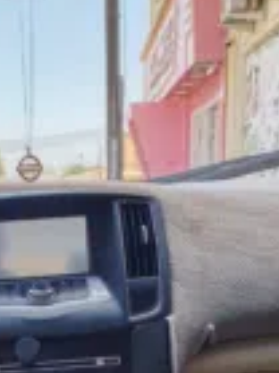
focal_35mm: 69
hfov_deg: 20.9
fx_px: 743
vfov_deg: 25.9
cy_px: 419
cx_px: 38
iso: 105
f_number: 1.75
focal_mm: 5.25
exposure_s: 1/100
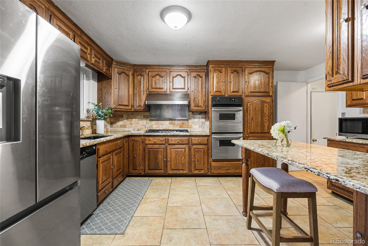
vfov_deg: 73.8
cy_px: 123
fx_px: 164
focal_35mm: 16
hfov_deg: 96.7
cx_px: 184
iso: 200
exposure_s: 2.5
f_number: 8
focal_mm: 16
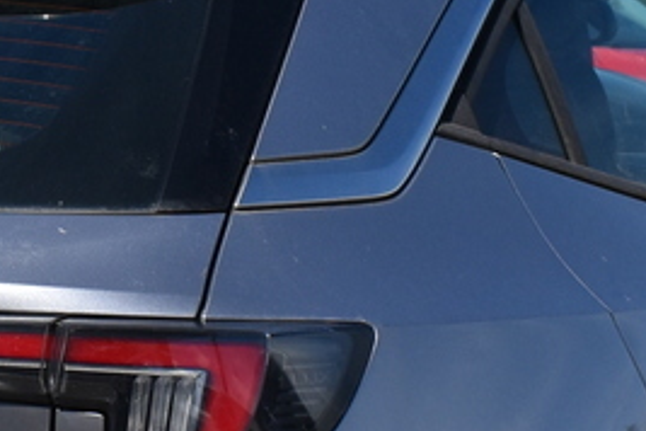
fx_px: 3428
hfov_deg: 10.7
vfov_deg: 7.2
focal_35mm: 191
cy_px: 387
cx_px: 51
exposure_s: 1/750
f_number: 9.5
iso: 200
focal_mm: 21
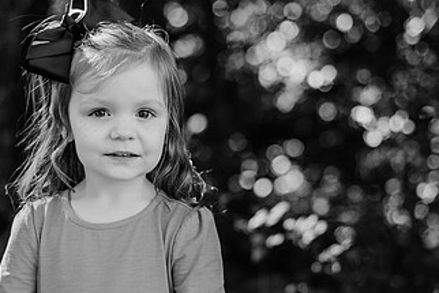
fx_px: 1098
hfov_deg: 22.6
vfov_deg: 15.2
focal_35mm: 90
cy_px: 156
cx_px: 170
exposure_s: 1/1000
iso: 200
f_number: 2
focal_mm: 50
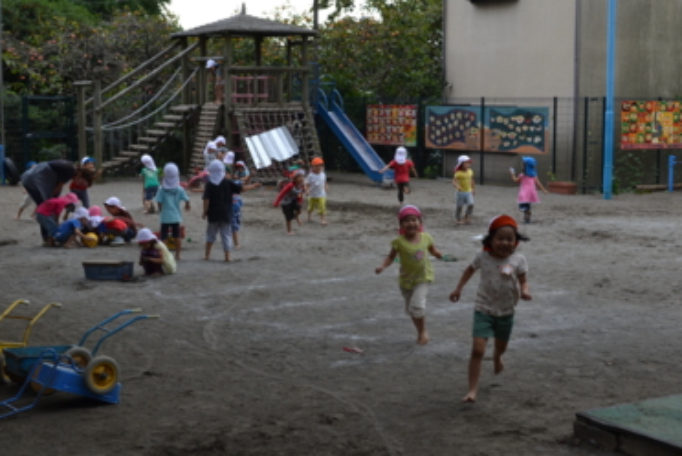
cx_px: 343
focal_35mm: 58
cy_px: 224
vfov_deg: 23.4
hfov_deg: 34.4
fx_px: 1100
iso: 100
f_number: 5.6
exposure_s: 1/125
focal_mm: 36
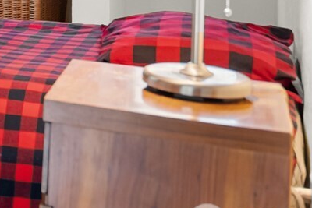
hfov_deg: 14.2
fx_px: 1081
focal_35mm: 125
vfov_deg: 10.3
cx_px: -284
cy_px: -188
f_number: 2.8
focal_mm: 29.4
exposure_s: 1/15
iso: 400
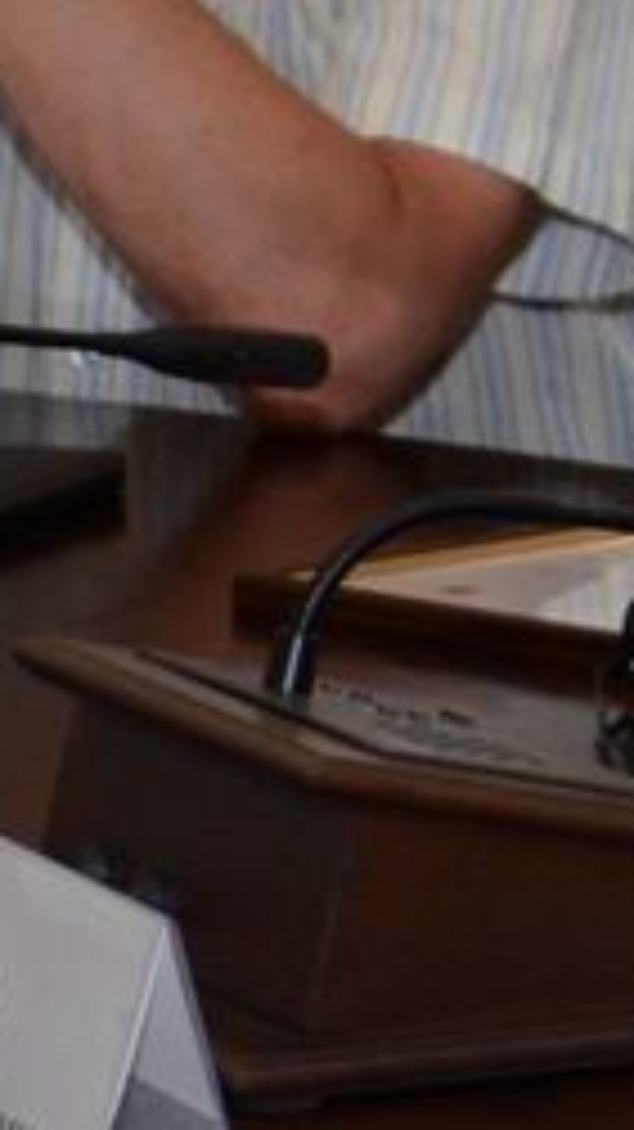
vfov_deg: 8.8
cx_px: 1978
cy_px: 290
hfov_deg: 4.7
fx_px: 7330
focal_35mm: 245
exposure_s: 1/250
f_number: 4
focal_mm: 28
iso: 800
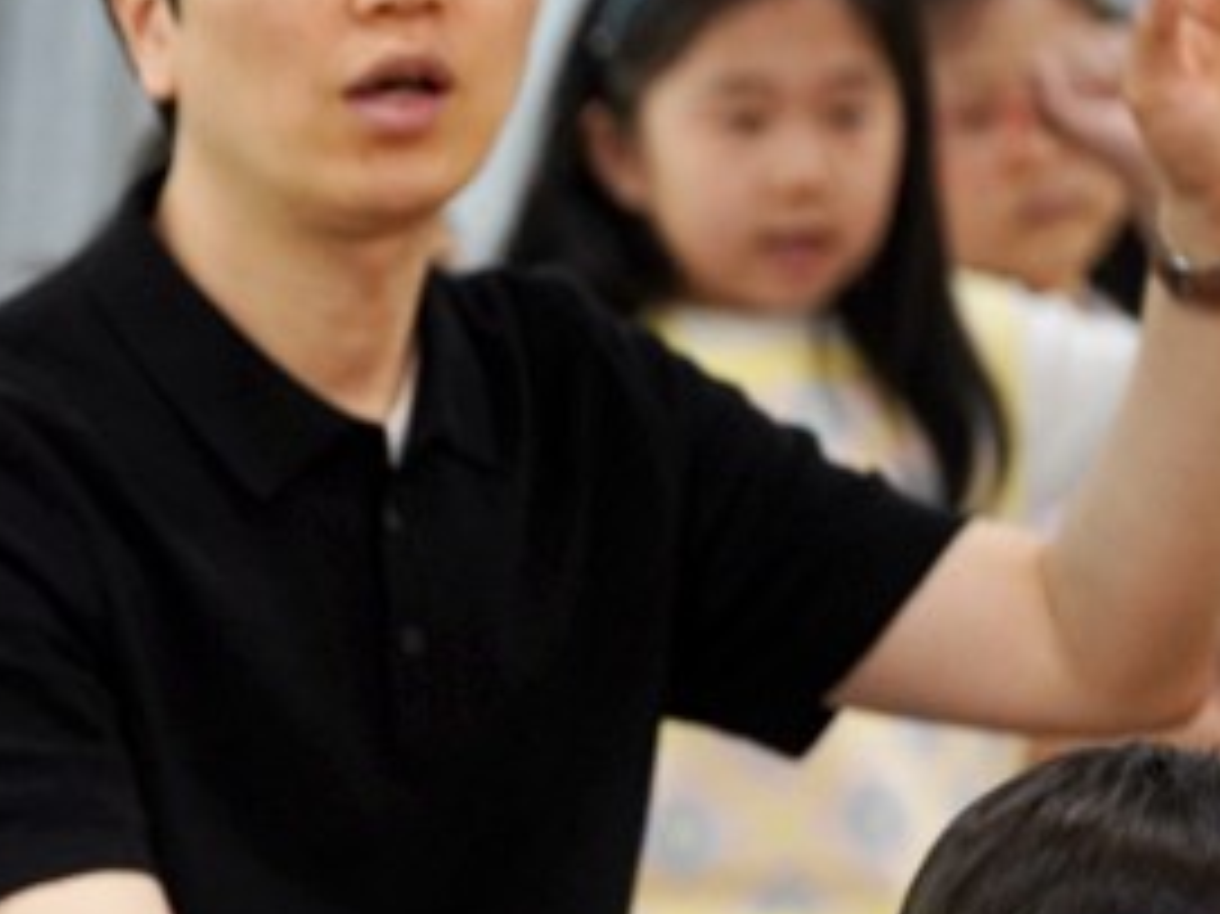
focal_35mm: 630
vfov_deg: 2.4
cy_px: 887
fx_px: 22194
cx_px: -783
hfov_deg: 3.1
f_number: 3.5
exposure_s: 1/200
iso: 1600
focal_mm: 197
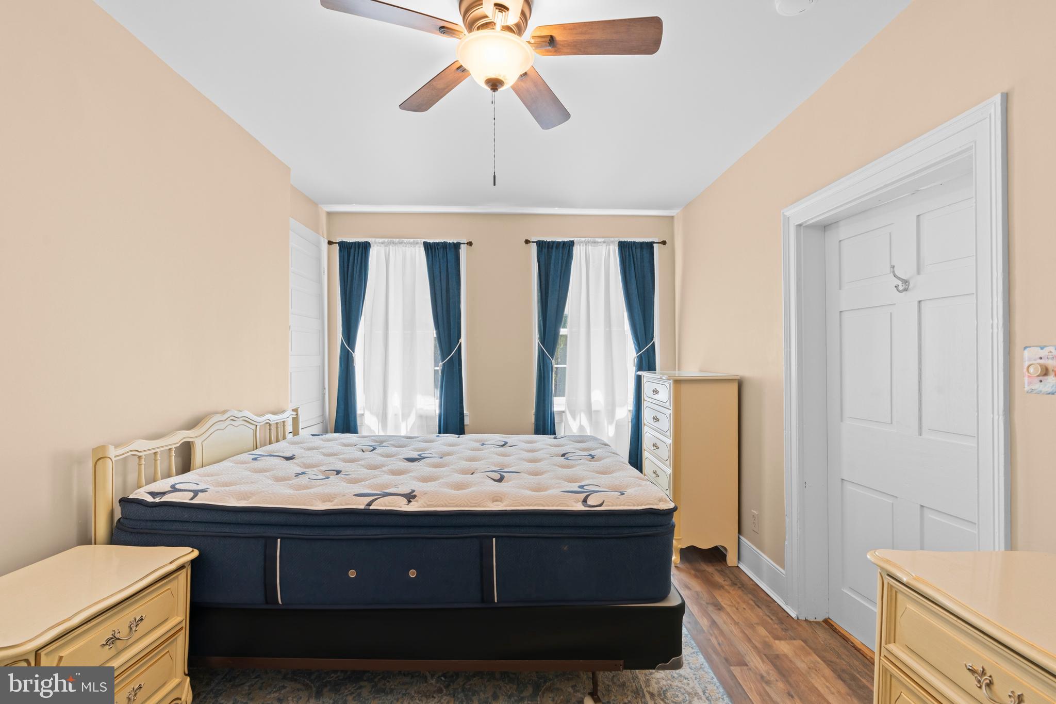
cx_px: 528
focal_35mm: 16
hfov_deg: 96.7
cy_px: 352
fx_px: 469
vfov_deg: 73.7
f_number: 8
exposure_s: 1/4
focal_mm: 16
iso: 400
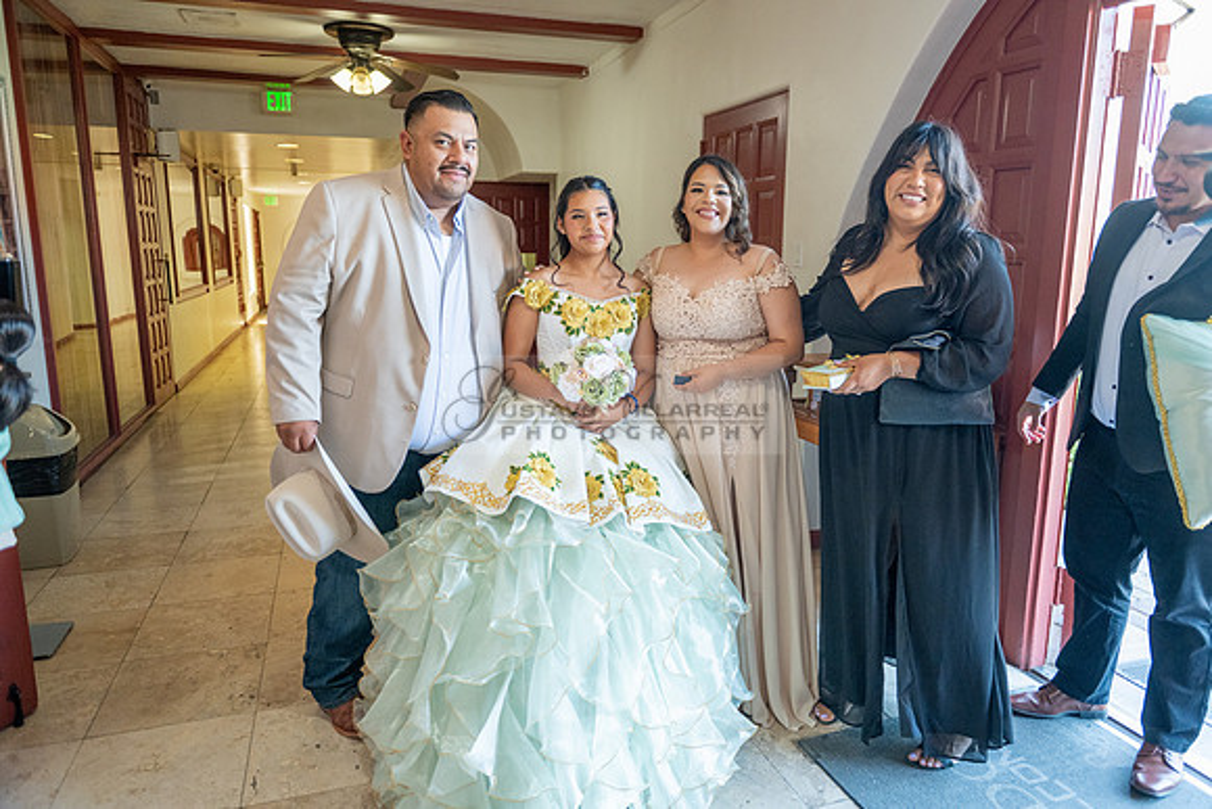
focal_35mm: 24
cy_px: 404
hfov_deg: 73.7
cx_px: 606
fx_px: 808
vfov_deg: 53.2
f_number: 2.8
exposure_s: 1/200
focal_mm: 24
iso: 1600
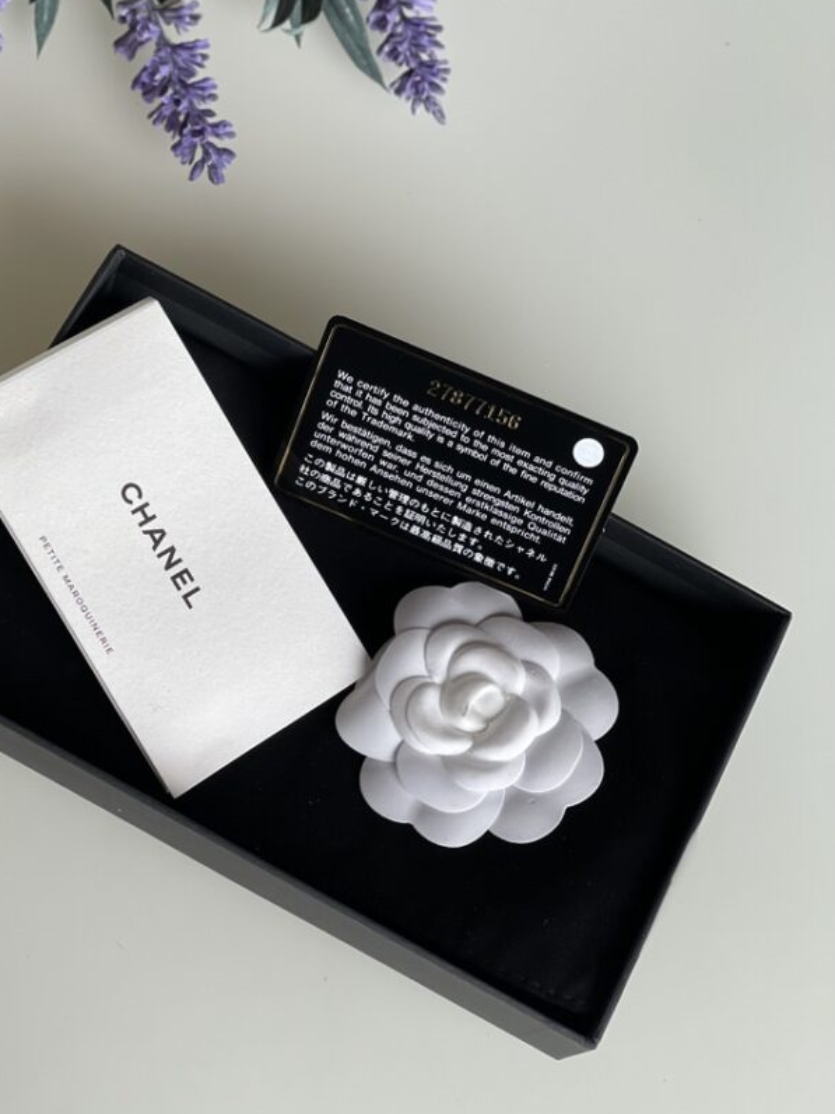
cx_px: 348
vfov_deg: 26.0
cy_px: 505
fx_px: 2412
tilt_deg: -69.6
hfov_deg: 19.6
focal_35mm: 75
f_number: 2.2
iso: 50
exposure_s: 1/121
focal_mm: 7.5
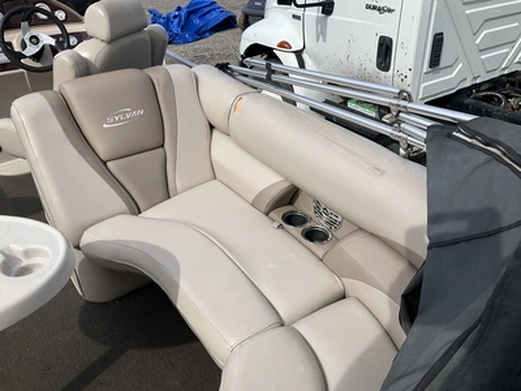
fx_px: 436
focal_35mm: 29
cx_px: 260
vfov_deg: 48.2
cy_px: 196
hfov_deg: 61.7
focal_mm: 3
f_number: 1.8
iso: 25
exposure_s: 1/2227
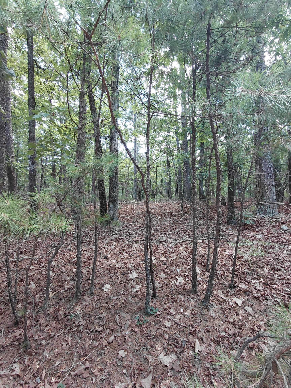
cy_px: 194
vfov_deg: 94.5
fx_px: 179
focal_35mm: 16
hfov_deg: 78.1
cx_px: 146
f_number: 2.2
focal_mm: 1.64
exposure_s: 1/60
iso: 50
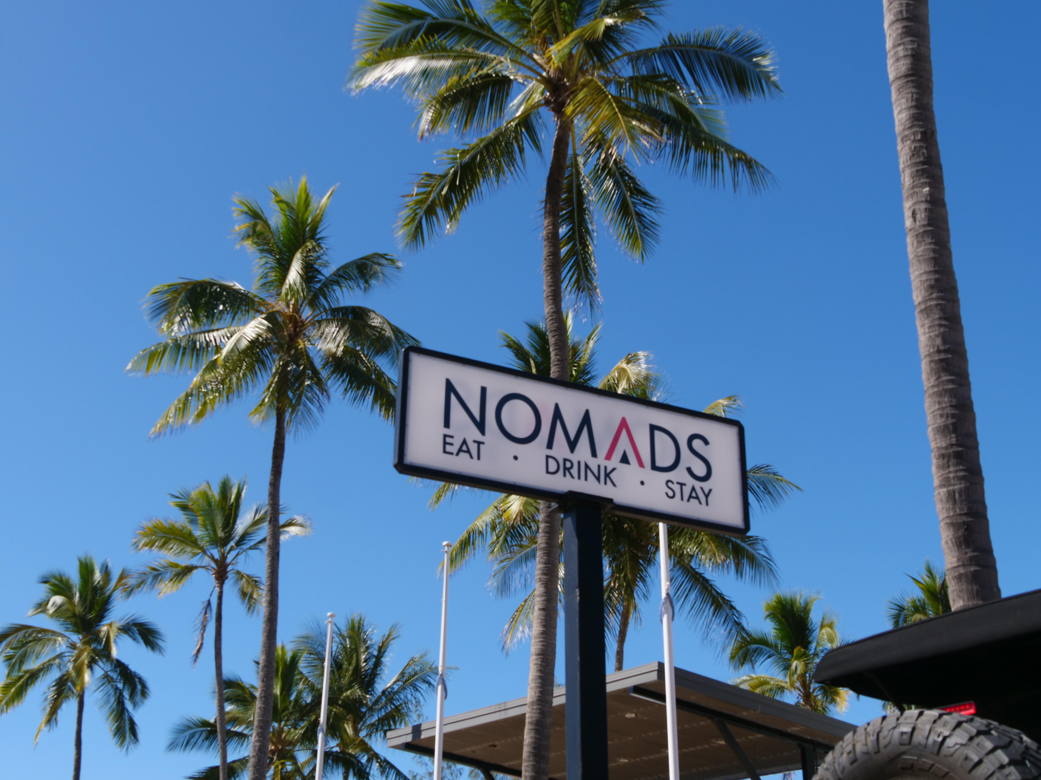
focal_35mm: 42
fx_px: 1263
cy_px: 390
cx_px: 520
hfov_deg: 44.8
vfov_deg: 34.3
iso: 200
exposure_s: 1/400
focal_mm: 21
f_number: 8
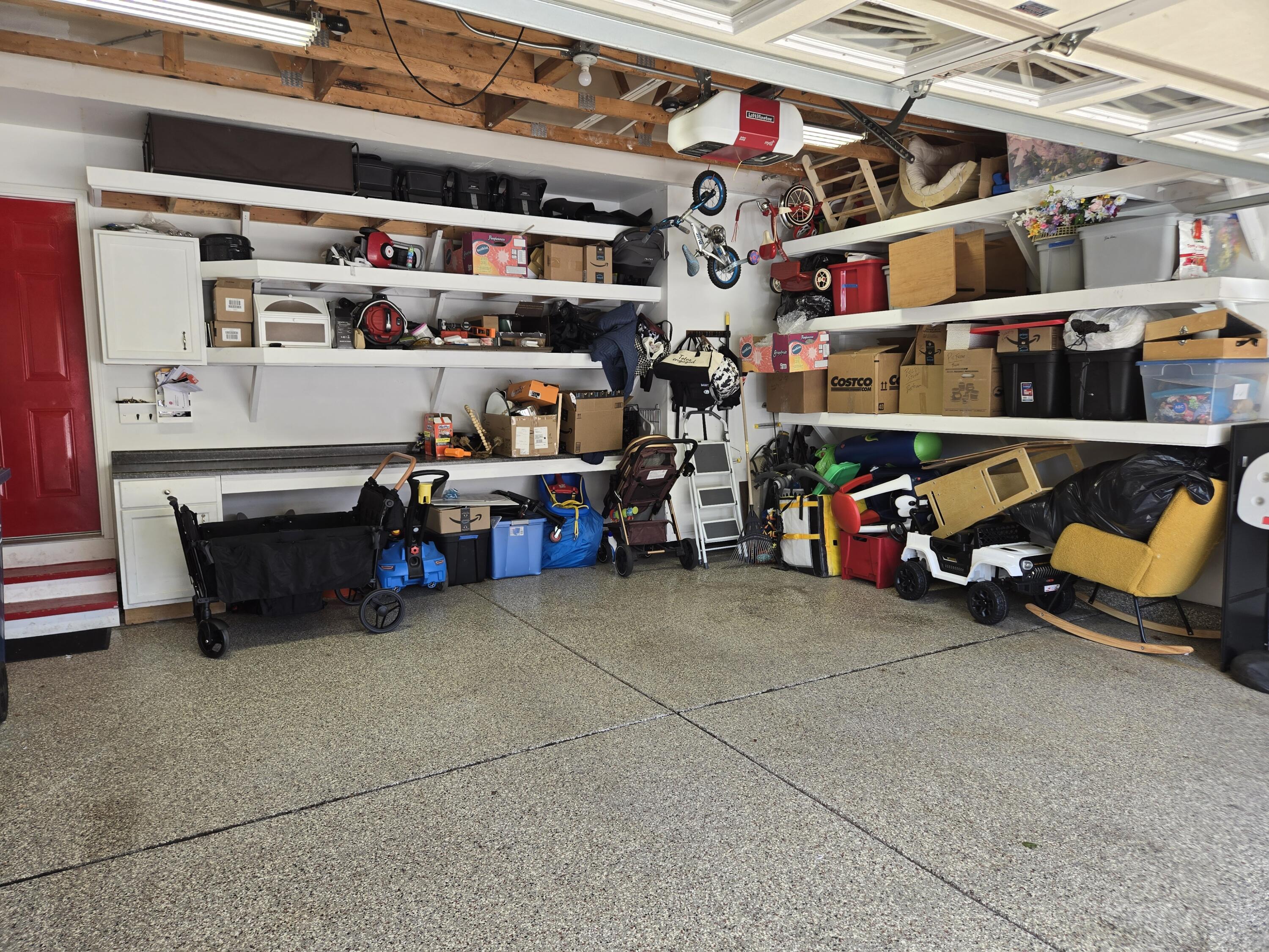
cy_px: 476
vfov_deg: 58.9
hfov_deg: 73.9
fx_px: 843
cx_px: 634
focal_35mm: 23
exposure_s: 1/120
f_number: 1.8
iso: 40
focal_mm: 5.4
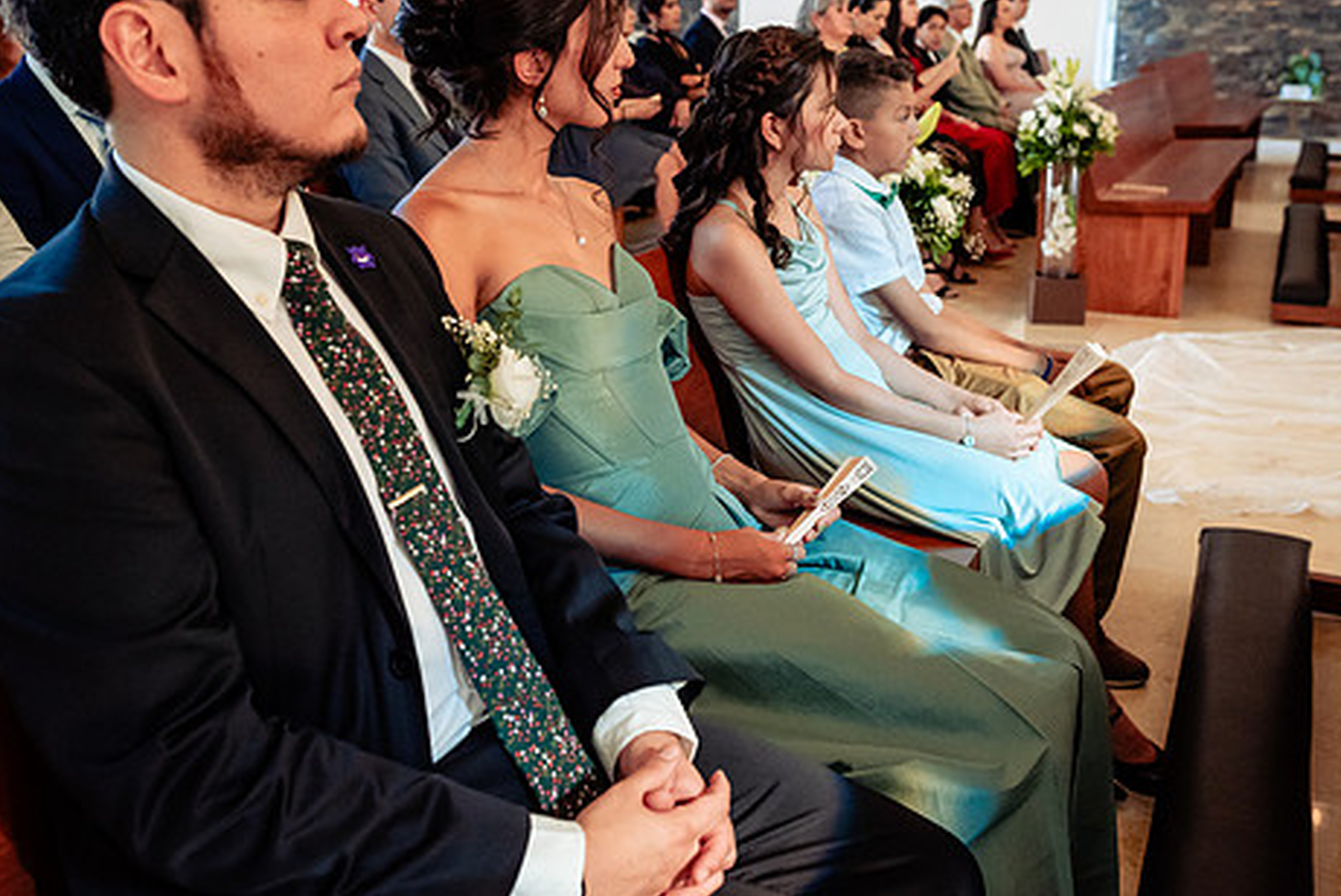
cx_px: 623
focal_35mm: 39
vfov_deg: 34.2
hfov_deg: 49.5
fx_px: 1454
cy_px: 371
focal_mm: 30
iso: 2500
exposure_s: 1/160
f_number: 4.5
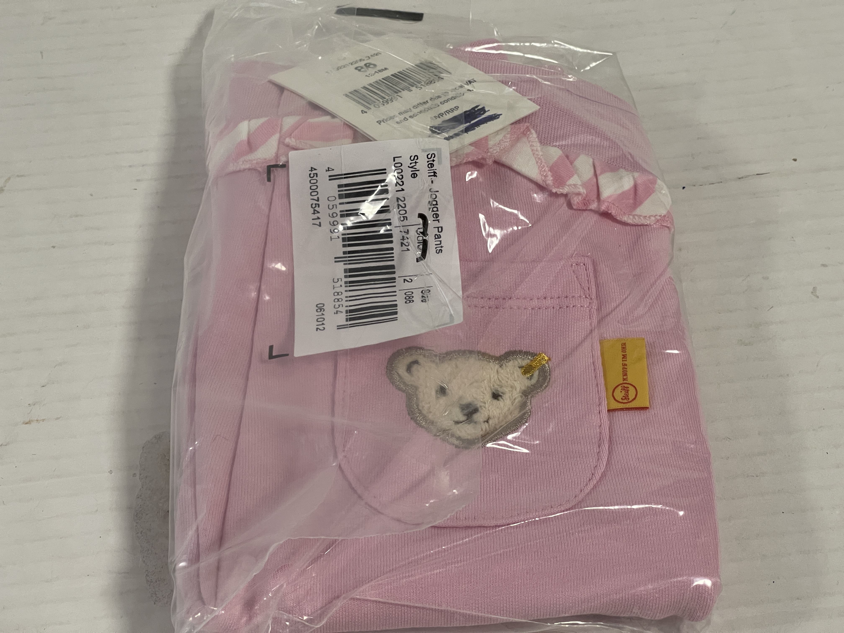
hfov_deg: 30.3
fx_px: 1560
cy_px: 316
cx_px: 422
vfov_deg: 22.9
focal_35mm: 64
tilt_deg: -53.1
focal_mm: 7.5
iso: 125
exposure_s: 1/50
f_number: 2.2
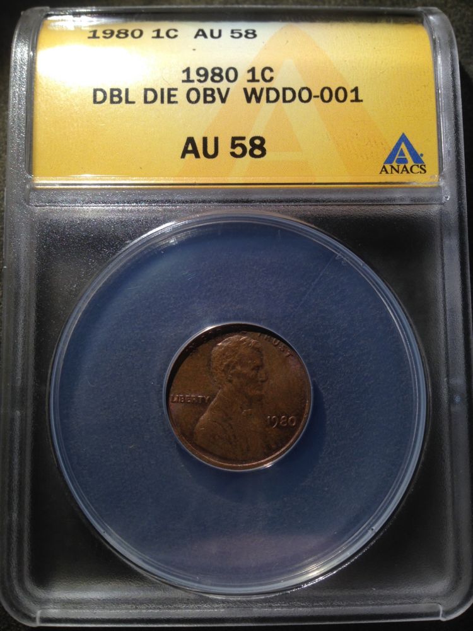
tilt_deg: -67.1
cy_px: 316
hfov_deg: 42.9
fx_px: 601
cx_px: 236
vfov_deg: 55.4
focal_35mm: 33
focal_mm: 4.12
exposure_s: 1/143
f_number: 2.4
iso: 50
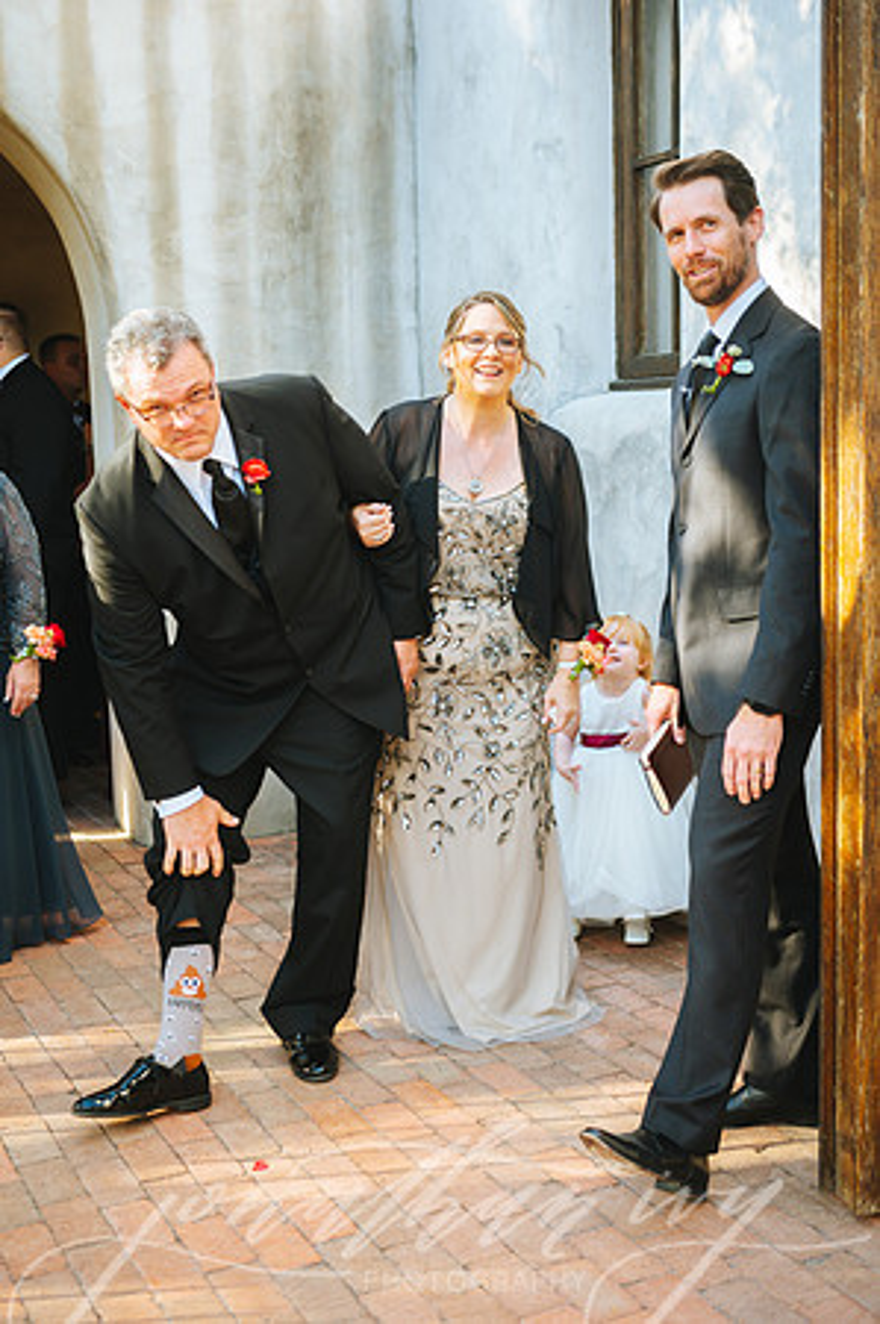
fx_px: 1764
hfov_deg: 28.0
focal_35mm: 48
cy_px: 662
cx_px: 440
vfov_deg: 41.2
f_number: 2.8
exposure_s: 1/500
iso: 320
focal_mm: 48
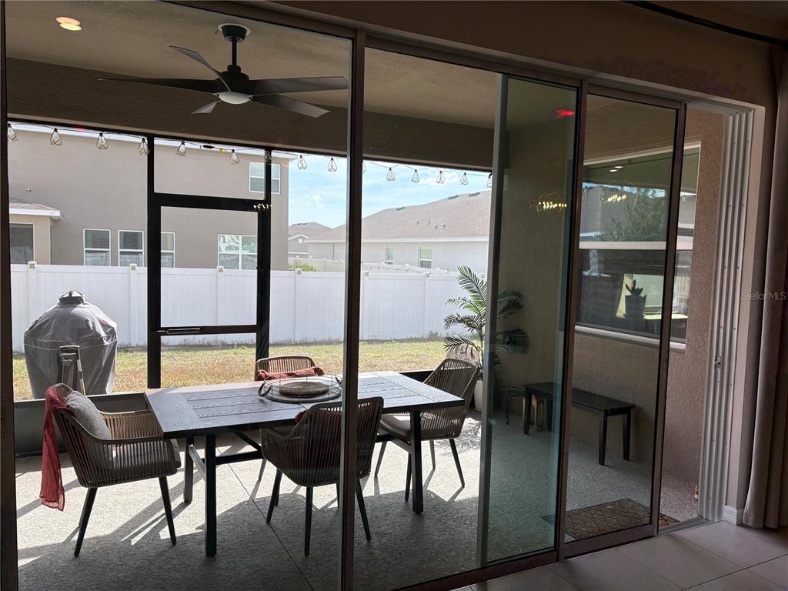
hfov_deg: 67.3
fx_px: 592
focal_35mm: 26
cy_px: 296
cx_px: 394
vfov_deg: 53.1
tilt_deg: -4.7
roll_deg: -1.3
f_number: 1.6
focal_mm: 5.96
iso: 64
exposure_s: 1/820
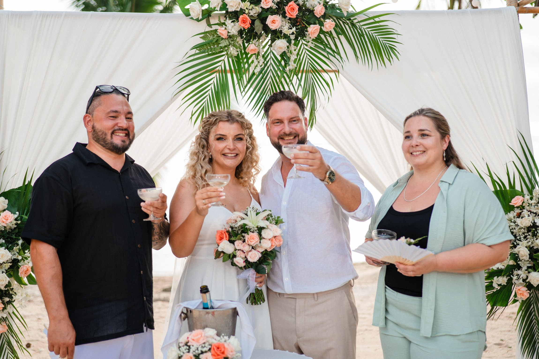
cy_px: 180
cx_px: 270
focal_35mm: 50
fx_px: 749
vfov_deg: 27.0
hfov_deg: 39.6
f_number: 2
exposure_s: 1/400
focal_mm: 50
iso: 640
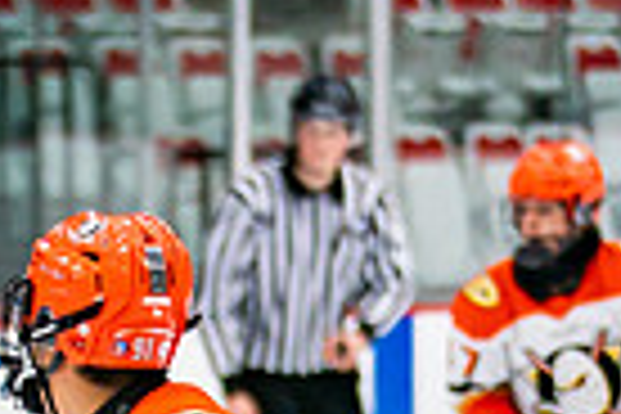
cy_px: 556
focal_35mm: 828
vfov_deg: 1.7
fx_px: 14282
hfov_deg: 2.5
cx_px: 286
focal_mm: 120
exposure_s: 1/640
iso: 800
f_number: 2.8
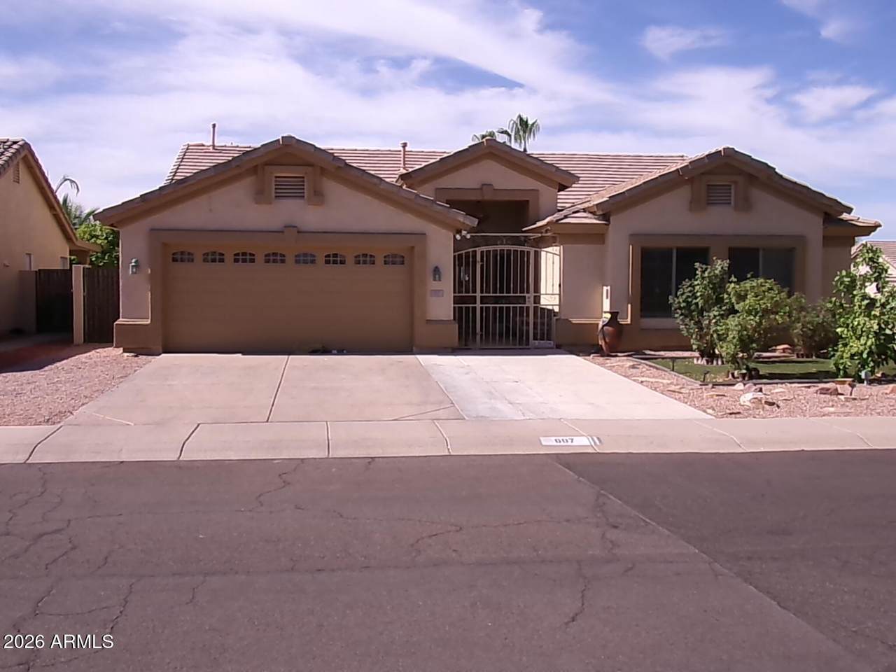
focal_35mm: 37
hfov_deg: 50.1
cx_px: 448
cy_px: 336
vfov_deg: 38.7
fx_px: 958
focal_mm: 6.6
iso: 100
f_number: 11.85
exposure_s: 1/105
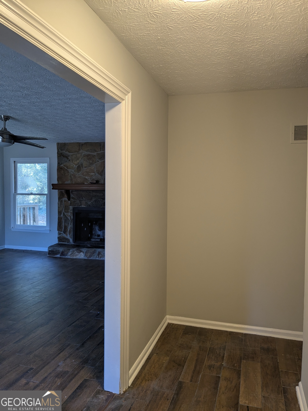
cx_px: 154
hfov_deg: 51.4
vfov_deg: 65.3
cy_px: 206
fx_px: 320
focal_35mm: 27
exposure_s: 1/40
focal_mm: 4.38
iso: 67
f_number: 1.73
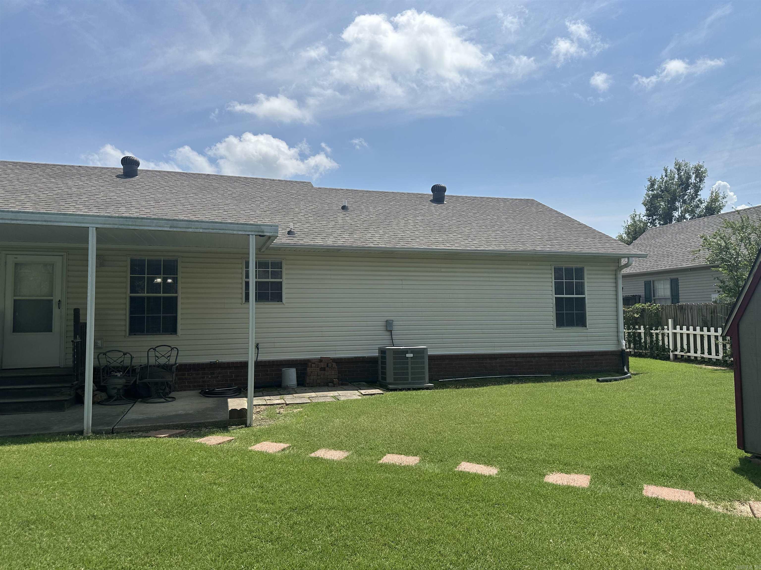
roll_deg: +0.9
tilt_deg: +4.0
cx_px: 380
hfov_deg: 71.6
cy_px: 285
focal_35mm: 24
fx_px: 528
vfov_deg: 56.8
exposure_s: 1/7576
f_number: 1.78
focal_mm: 6.86
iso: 80
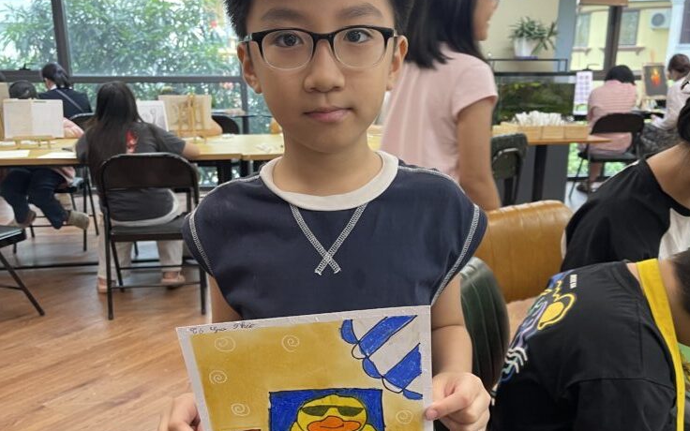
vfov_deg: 35.1
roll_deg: -0.3
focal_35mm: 36
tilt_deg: -16.8
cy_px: 275
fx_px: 677
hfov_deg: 54.0
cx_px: 350
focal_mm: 5.1
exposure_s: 1/97
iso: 125
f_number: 1.6
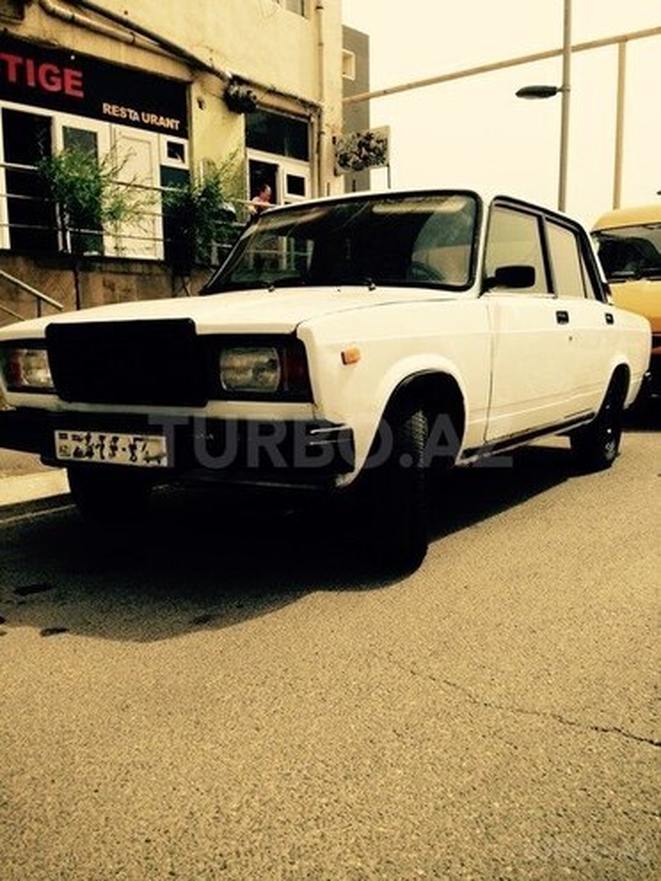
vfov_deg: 55.4
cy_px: 440
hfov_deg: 42.9
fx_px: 840
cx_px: 330
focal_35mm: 33
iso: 50
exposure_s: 1/1869
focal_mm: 4.12
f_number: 2.4
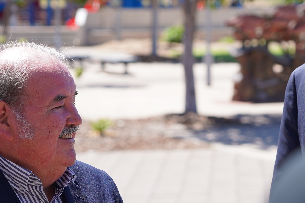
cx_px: 189
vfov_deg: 8.6
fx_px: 1347
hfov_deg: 12.9
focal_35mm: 159
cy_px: 94
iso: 100
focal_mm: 74
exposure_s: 1/400
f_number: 4.5
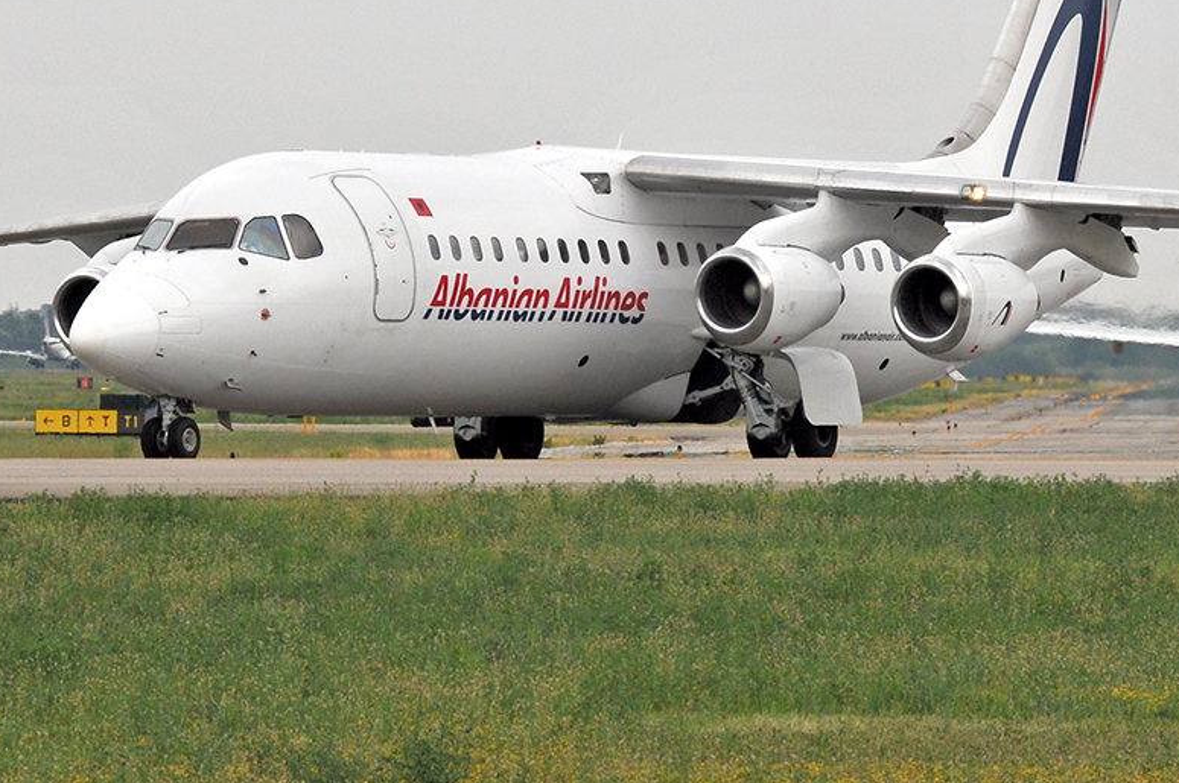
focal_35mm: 244
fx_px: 7975
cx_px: 727
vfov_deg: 5.6
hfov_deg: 8.5
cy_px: 221
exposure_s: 1/640
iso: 400
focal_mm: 105
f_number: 13
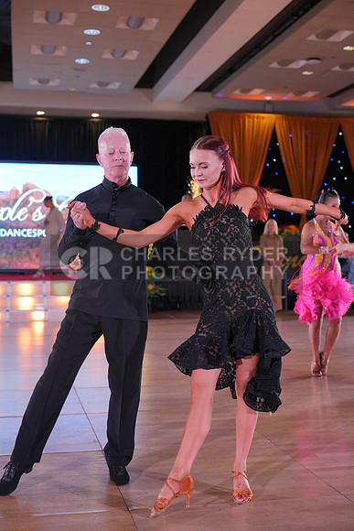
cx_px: 177
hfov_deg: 27.0
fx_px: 737
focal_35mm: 50
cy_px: 266
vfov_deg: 39.6
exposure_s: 1/400
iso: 1600
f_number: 4
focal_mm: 50
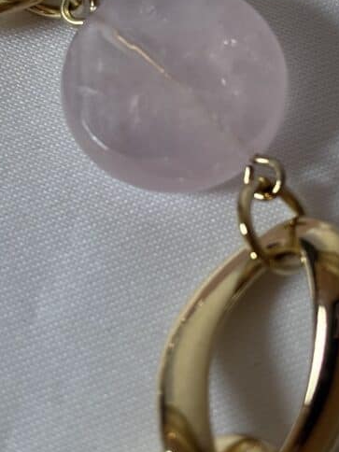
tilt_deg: -66.1
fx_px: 1436
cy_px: 170
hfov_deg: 13.5
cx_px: 164
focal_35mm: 110
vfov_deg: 17.9
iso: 25
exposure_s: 1/117
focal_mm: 5.96
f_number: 1.6
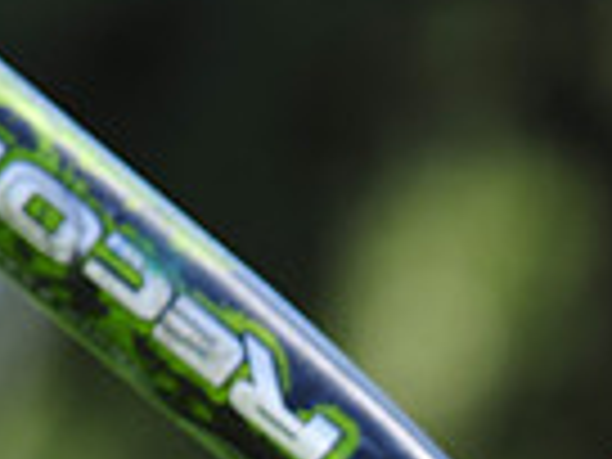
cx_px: 603
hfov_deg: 2.4
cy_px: 986
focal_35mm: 821
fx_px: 14515
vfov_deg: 1.8
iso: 200
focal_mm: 200
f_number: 4.5
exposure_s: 1/500
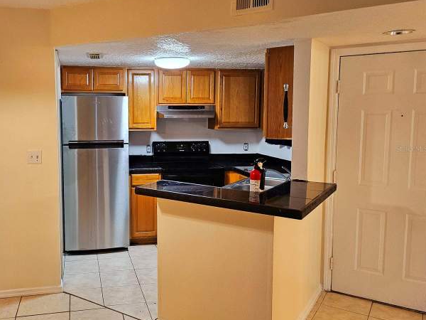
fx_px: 394
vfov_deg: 44.1
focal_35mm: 32
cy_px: 149
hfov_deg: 55.7
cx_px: 146
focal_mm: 5
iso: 250
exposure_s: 1/120
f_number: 1.8
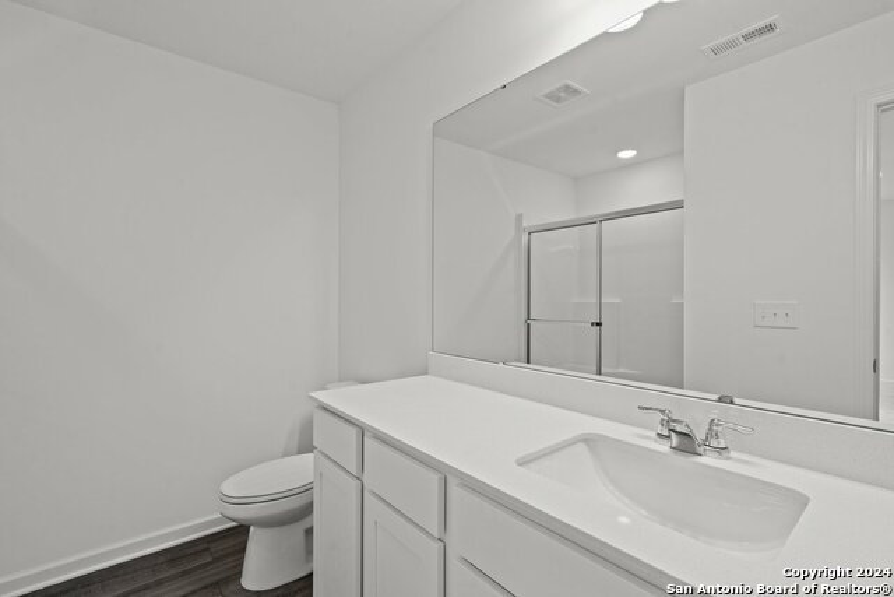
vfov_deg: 73.8
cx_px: 447
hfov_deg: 96.7
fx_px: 397
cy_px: 298
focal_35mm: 16
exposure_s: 1/3
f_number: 8
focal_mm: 16
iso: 400
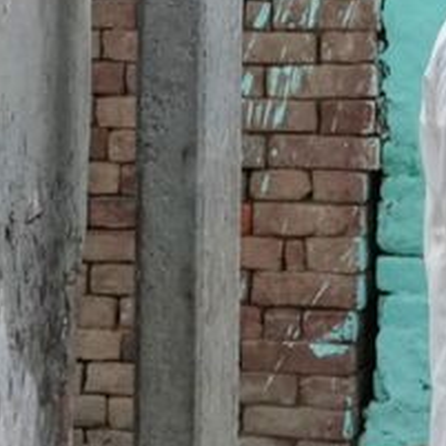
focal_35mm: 303
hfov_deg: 5.4
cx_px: -876
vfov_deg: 5.8
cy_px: 206
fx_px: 4417
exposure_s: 1/200
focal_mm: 35
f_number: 6.3
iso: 640
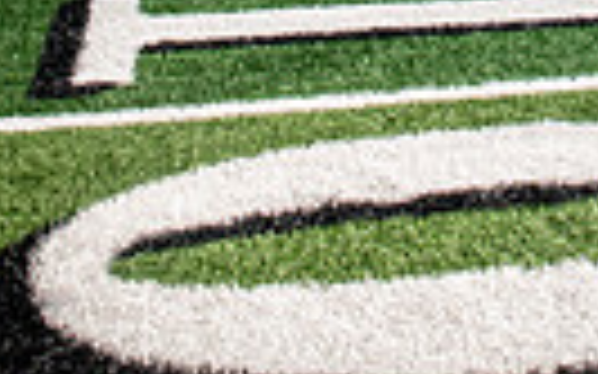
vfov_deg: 12.3
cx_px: 535
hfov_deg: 24.3
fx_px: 1352
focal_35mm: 83
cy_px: -541
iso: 125
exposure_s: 1/400
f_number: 7.1
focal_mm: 24
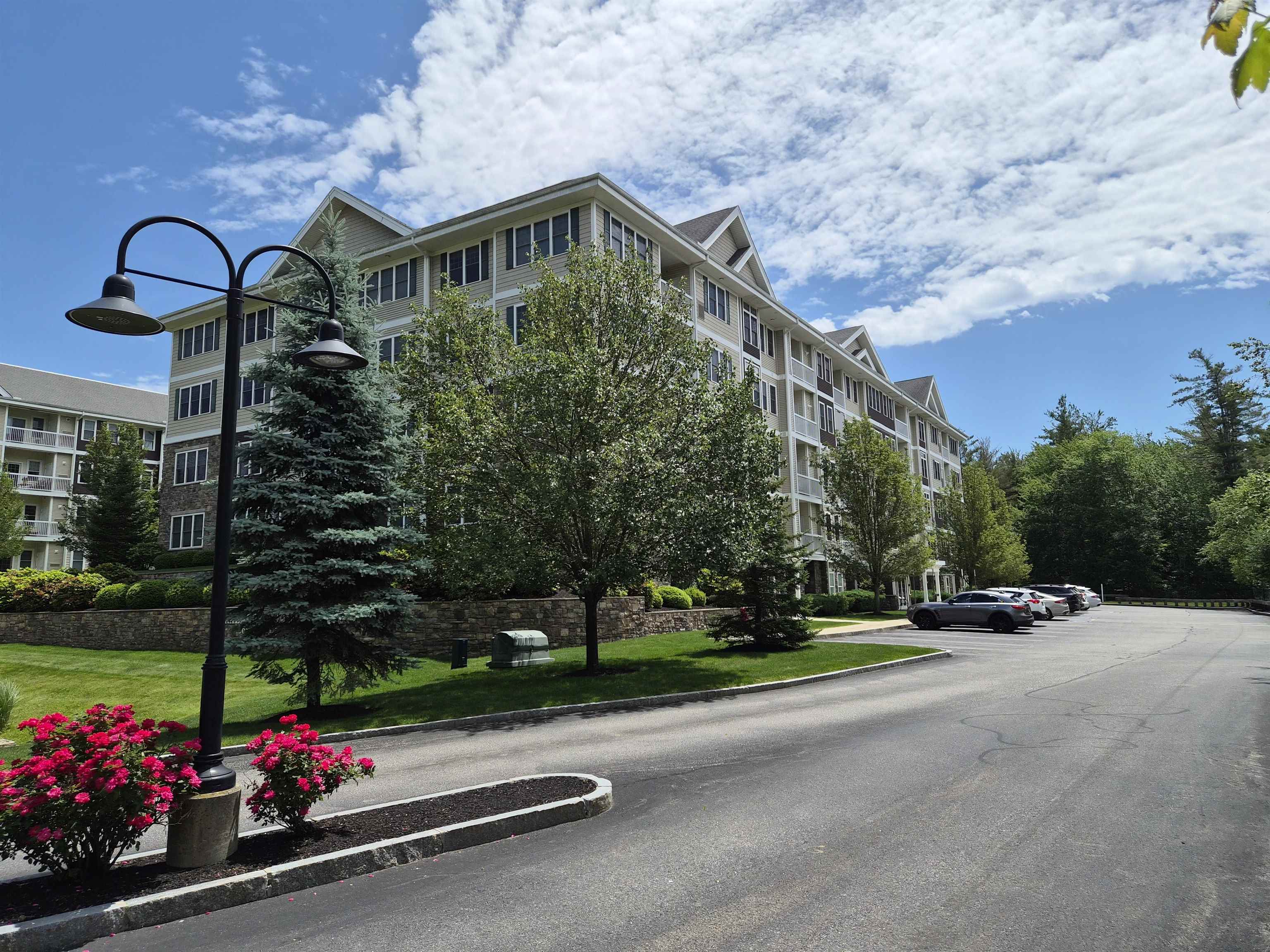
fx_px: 844
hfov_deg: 73.9
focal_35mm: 23
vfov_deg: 58.9
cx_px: 635
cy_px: 476
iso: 64
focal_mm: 5.4
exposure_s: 1/7696
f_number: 1.8
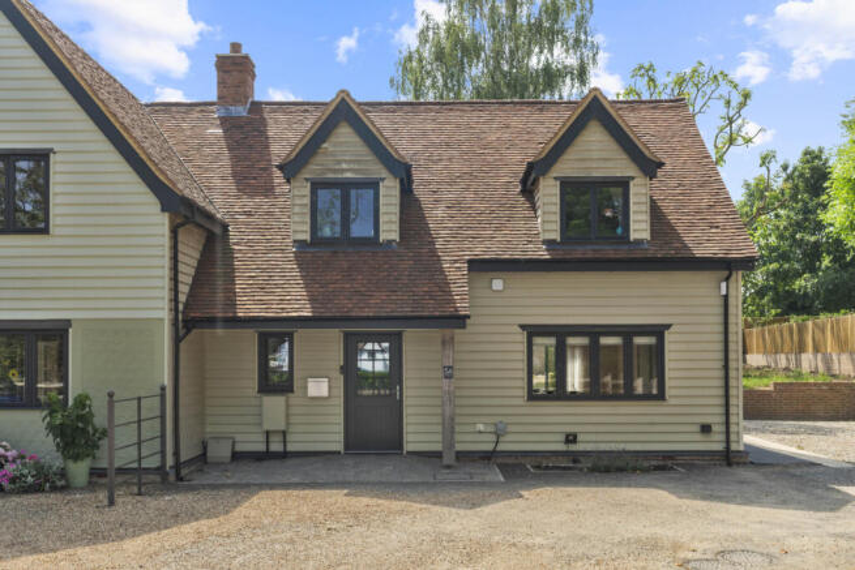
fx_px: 772
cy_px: 285
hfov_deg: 58.0
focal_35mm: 32
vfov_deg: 40.6
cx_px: 428
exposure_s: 1/160
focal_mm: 32.5
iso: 320
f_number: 8
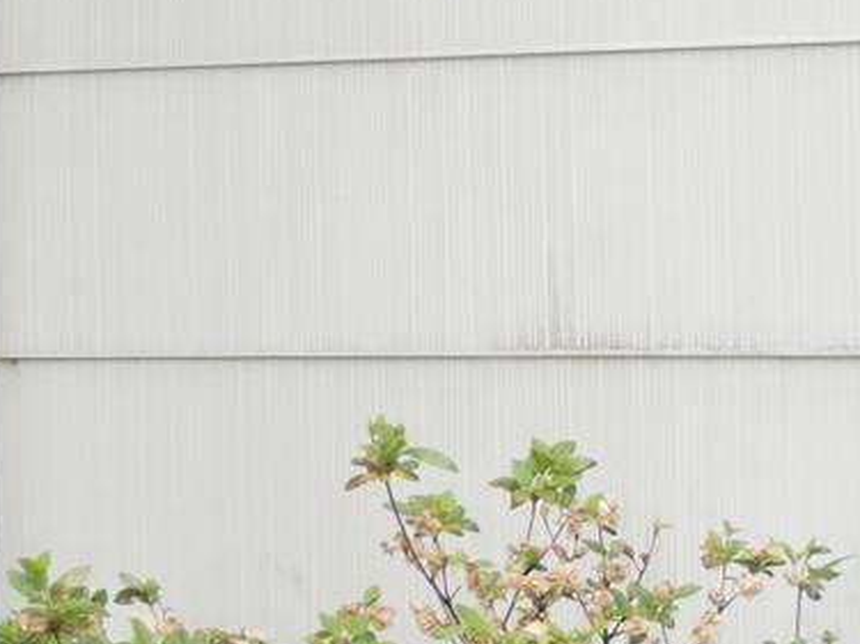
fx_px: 3254
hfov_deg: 11.4
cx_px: -1447
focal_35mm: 131
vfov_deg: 11.3
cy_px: 259
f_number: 1.7
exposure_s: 1/25
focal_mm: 6.7
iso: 110
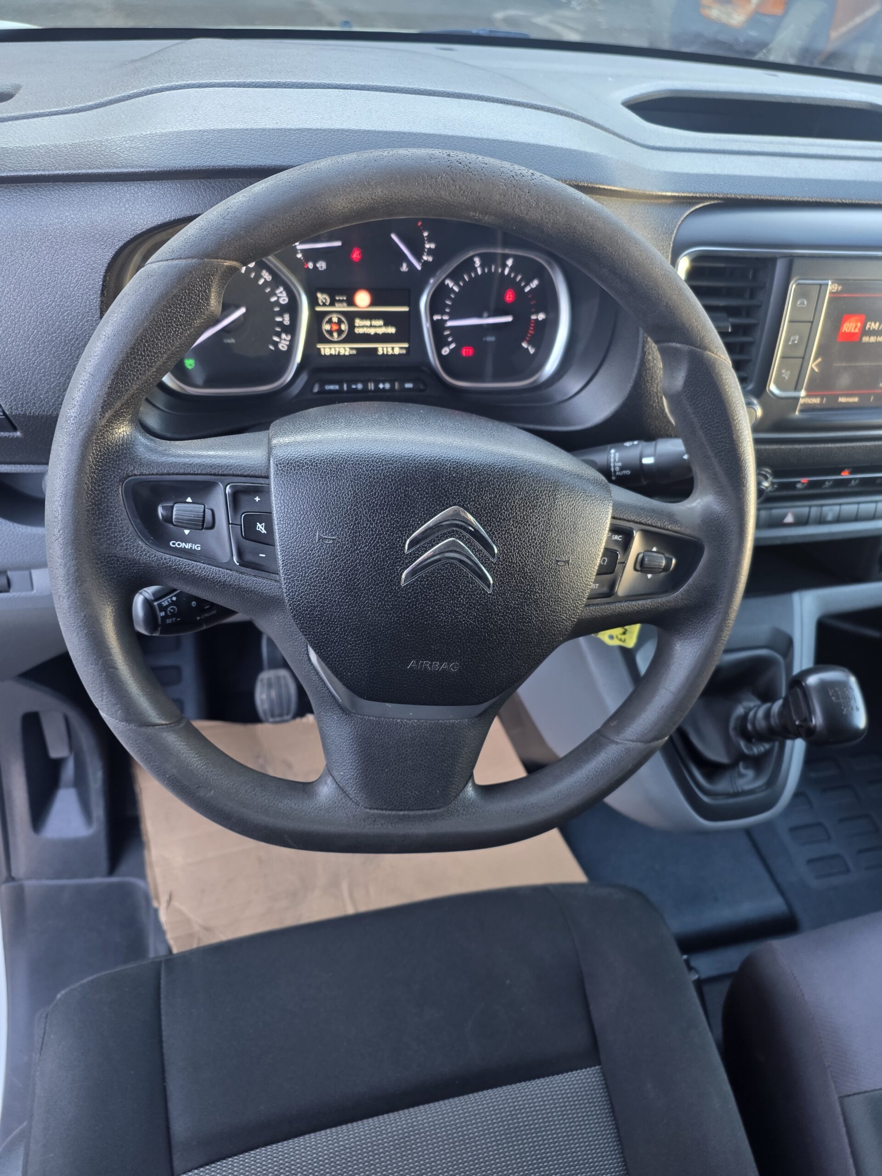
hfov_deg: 58.9
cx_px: 441
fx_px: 781
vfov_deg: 73.9
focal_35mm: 23
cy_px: 588
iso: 125
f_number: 1.7
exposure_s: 1/56.1
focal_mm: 6.25
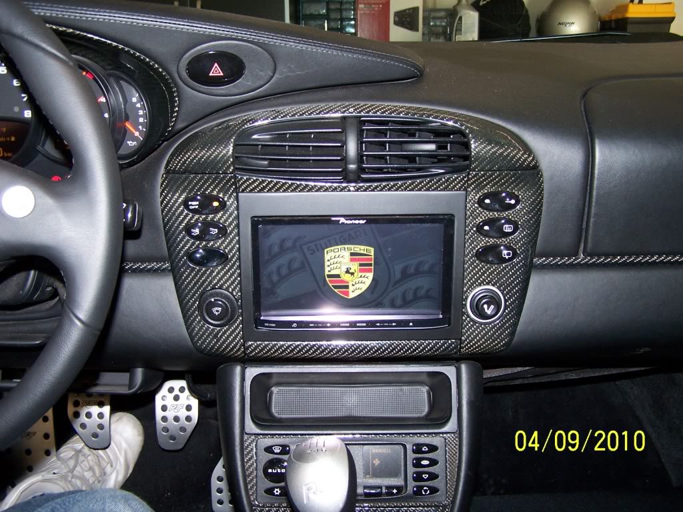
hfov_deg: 49.0
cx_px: 342
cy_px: 256
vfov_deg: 37.7
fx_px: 750
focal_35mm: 38
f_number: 2.8
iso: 140
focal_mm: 6.3
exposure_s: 1/60
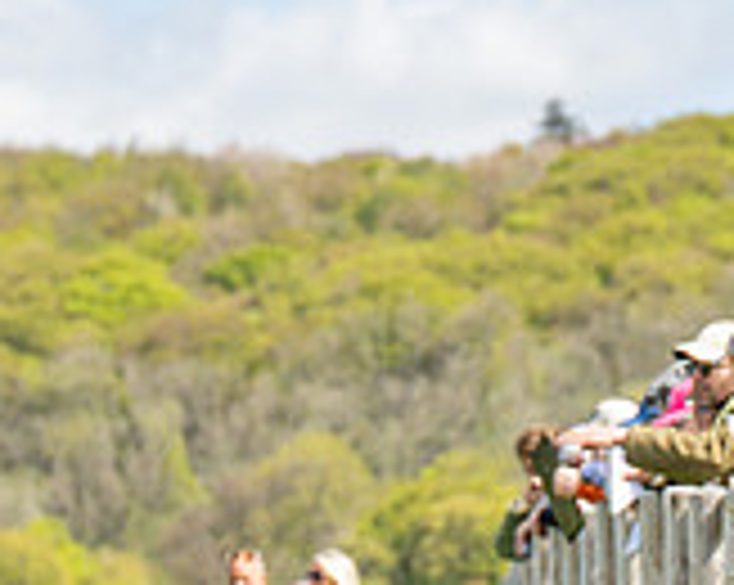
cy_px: 883
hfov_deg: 3.8
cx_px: -784
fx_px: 11066
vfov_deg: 3.0
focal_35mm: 510
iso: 200
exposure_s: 1/1250
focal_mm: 74
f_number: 4
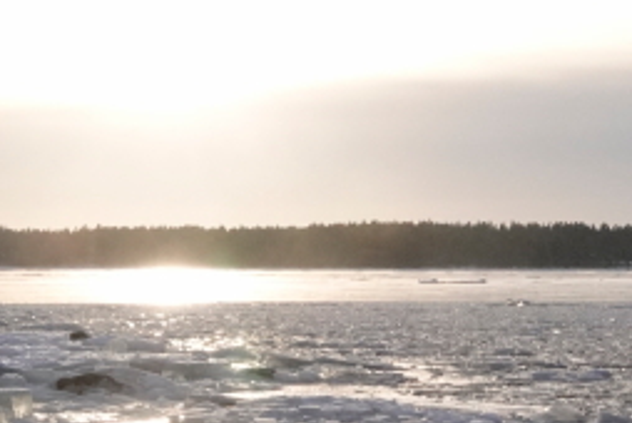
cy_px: 709
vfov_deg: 9.6
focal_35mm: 138
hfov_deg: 14.8
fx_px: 2425
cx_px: 318
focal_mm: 14.16
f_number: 10
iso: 1250
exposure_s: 1/1000
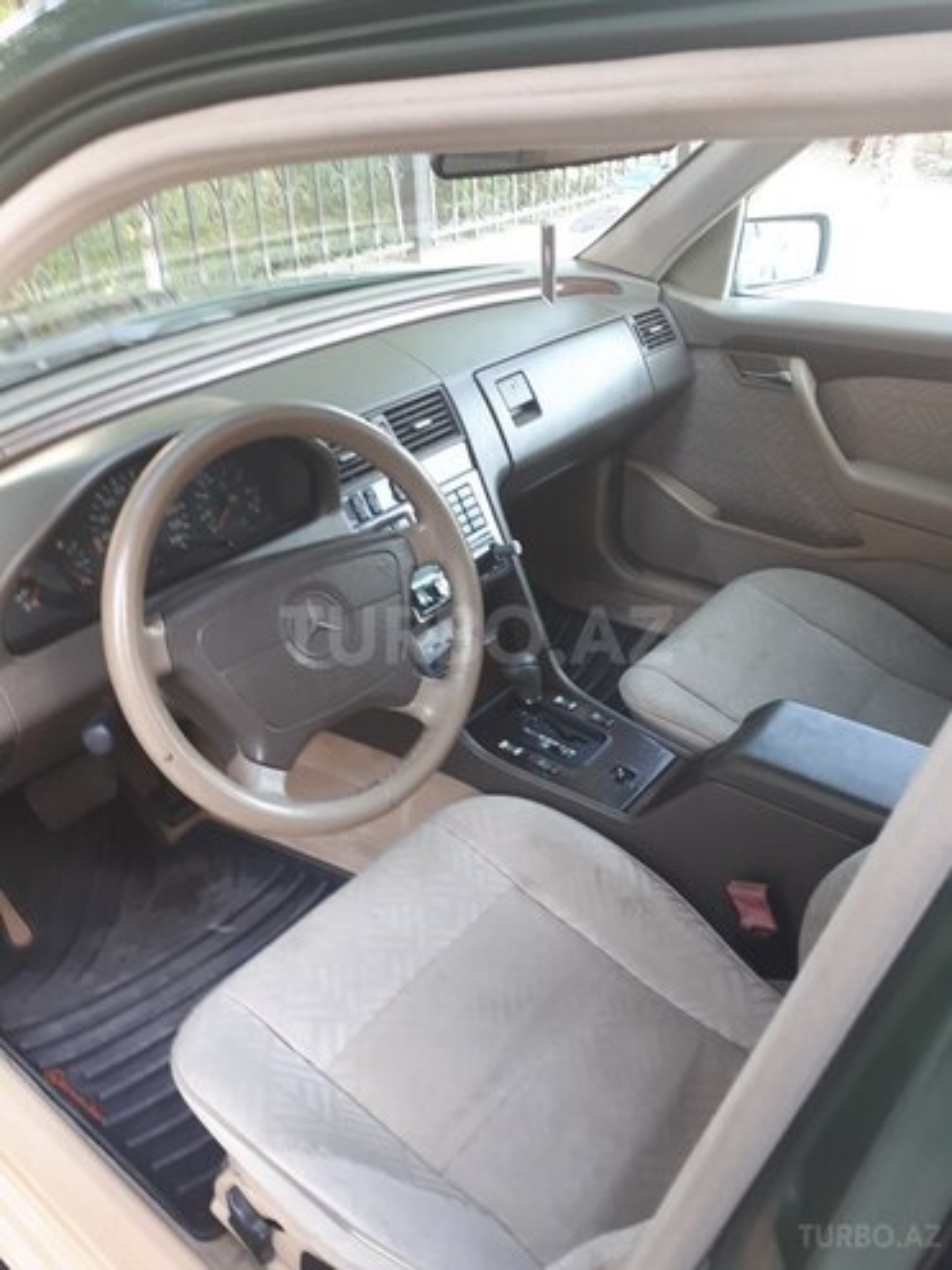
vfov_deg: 65.3
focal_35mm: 27
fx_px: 990
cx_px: 476
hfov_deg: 51.4
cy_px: 635
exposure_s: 1/33
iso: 64
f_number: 1.9
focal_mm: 3.6
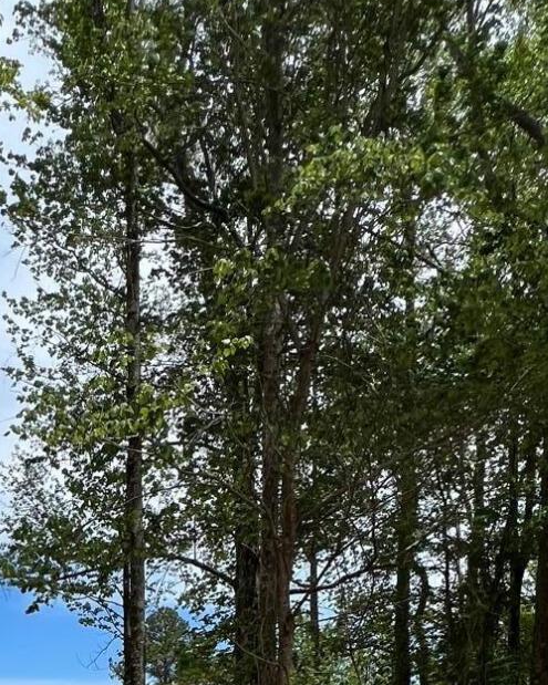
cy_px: 915
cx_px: -38
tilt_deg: -4.7
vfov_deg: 32.3
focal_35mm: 41
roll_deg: +2.4
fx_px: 831
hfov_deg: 32.6
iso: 32
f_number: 1.8
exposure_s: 1/1698
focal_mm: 1.57
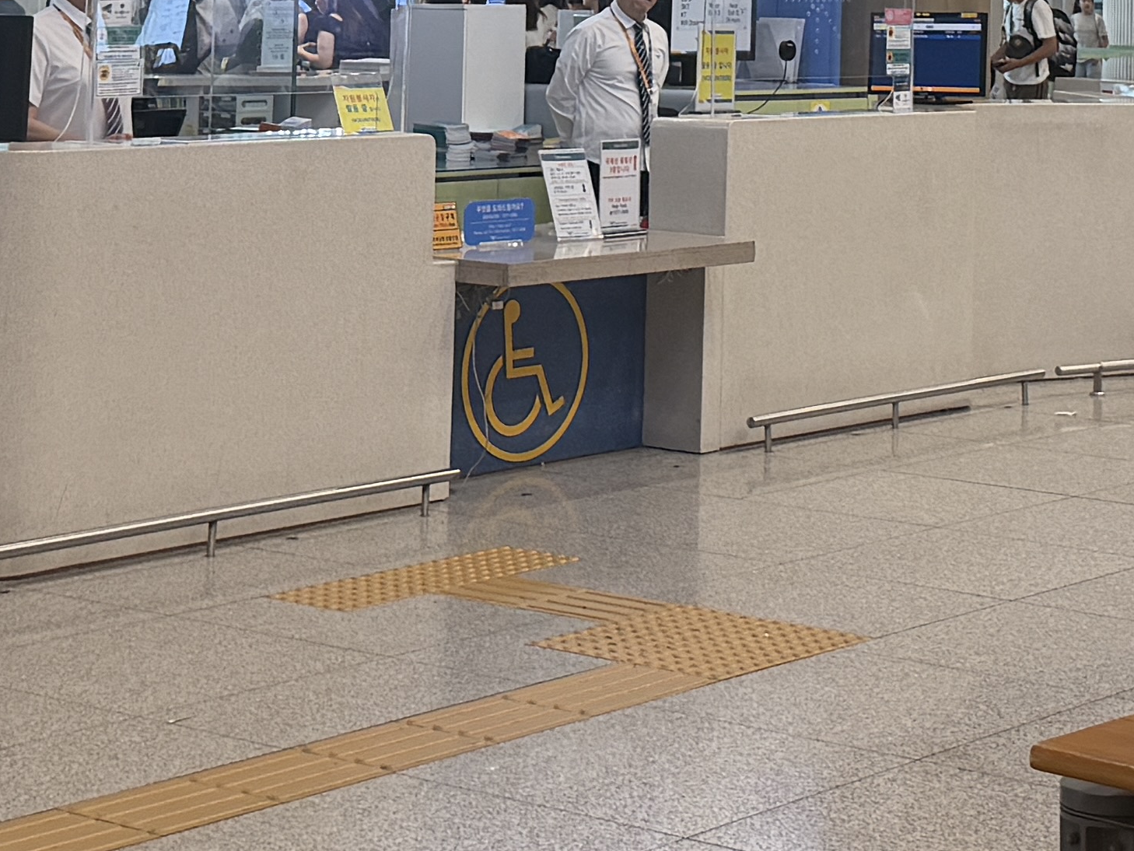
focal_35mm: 94
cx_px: 836
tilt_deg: +3.8
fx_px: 3080
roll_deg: -0.2
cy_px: -208
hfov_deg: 20.7
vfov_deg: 15.1
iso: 200
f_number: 1.78
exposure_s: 1/120
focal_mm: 6.76
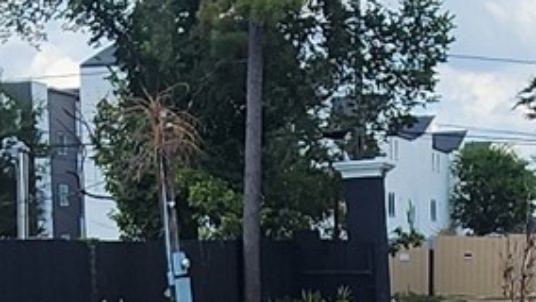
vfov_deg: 11.5
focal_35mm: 102
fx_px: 1450
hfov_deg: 20.9
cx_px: 359
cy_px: 434
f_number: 2.2
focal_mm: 2.2
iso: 50
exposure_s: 1/1962
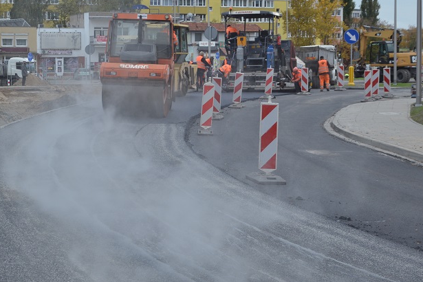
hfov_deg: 24.8
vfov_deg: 16.6
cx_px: 213
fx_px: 963
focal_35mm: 82
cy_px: 119
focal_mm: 42
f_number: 5.6
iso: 125
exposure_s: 1/125
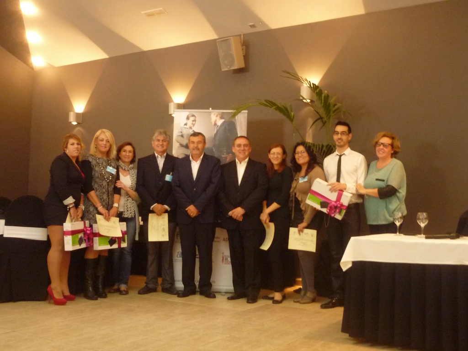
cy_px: 176
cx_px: 234
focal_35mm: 38
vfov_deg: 37.7
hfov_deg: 49.0
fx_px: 514
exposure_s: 1/8
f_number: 2.8
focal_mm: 5.5
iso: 400
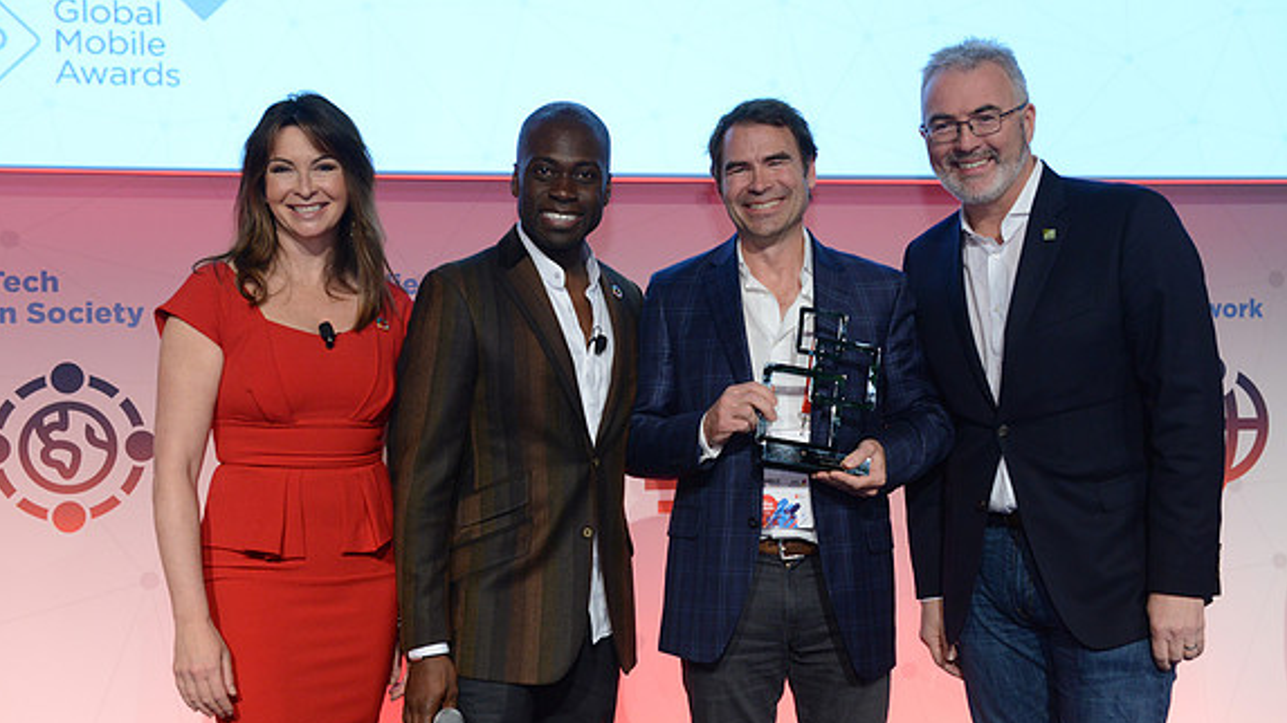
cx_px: 645
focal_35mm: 53
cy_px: 396
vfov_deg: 22.6
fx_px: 1808
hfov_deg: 39.2
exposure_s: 1/100
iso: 2500
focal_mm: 50
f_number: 6.3
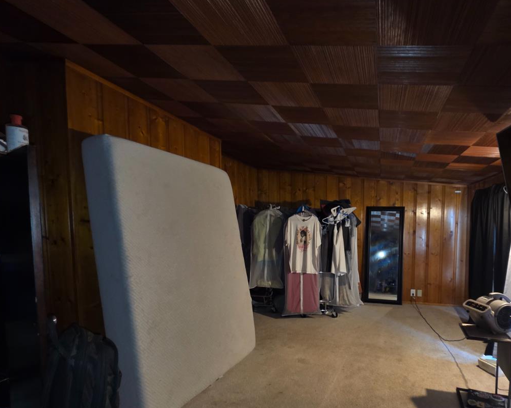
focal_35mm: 19
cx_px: 311
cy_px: 248
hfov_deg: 82.1
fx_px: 287
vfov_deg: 70.0
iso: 200
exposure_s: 1/9.99
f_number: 1.9
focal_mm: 2.2
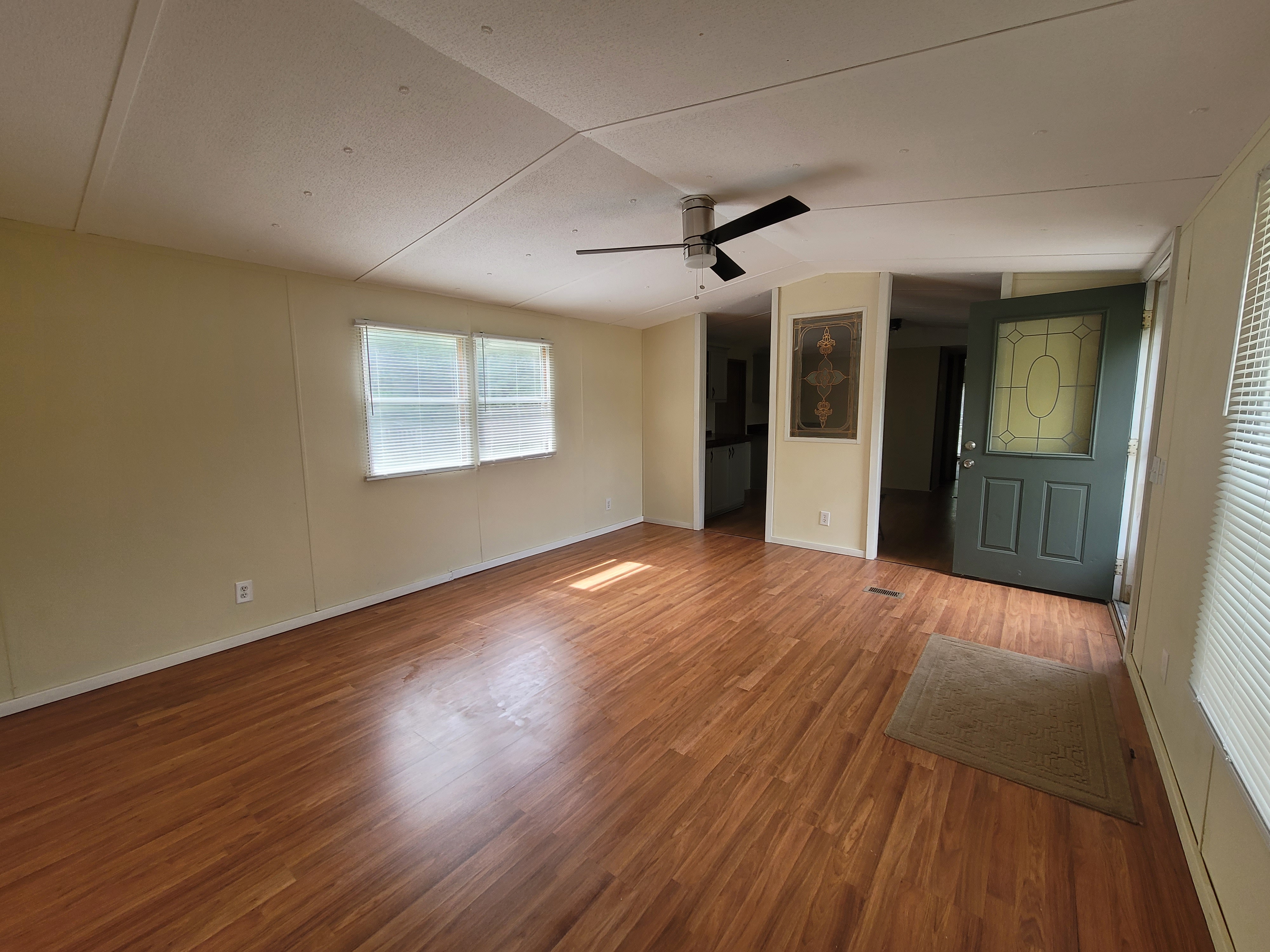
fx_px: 477
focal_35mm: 13
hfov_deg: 106.2
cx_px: 635
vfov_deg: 89.9
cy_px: 476
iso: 80
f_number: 2.2
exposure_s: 1/120
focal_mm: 2.2
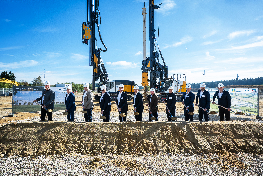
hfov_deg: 76.1
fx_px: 168
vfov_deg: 55.1
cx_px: 132
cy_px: 88
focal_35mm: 23
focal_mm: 23
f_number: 5.6
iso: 200
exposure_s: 1/640
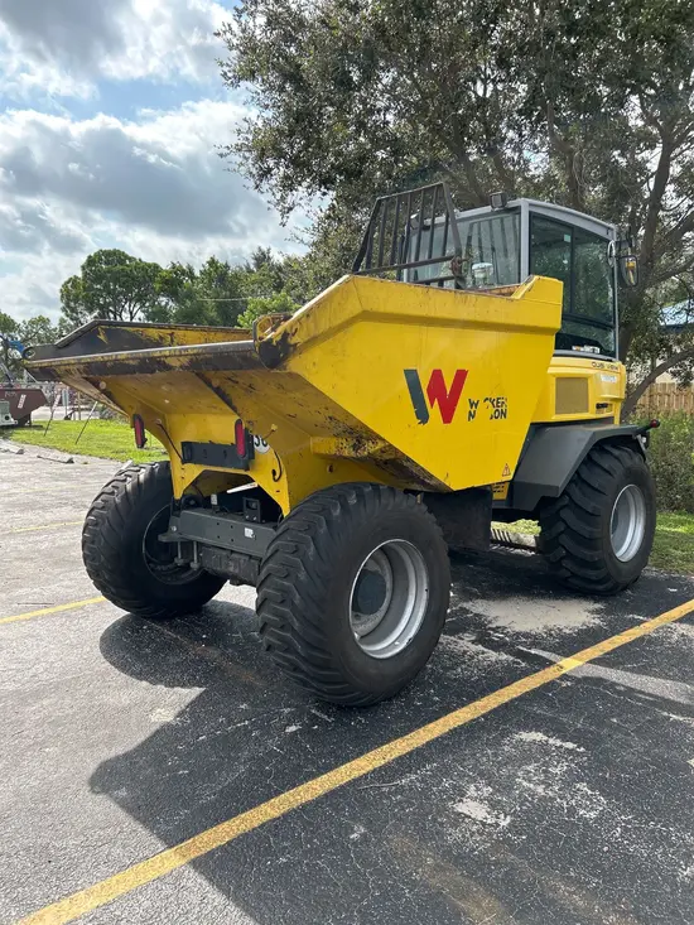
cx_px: 347
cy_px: 462
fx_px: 695
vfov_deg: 67.3
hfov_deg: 53.1
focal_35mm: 26
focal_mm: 5.7
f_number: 1.5
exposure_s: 1/2571
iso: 50
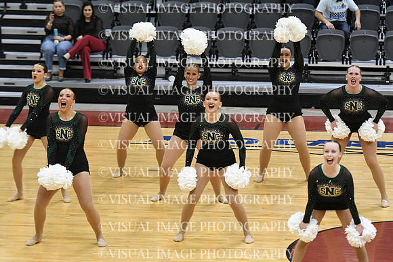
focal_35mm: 174
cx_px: 196
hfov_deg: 11.8
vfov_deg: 7.9
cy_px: 131
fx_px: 1900
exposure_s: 1/400
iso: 3200
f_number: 2.8
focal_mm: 116
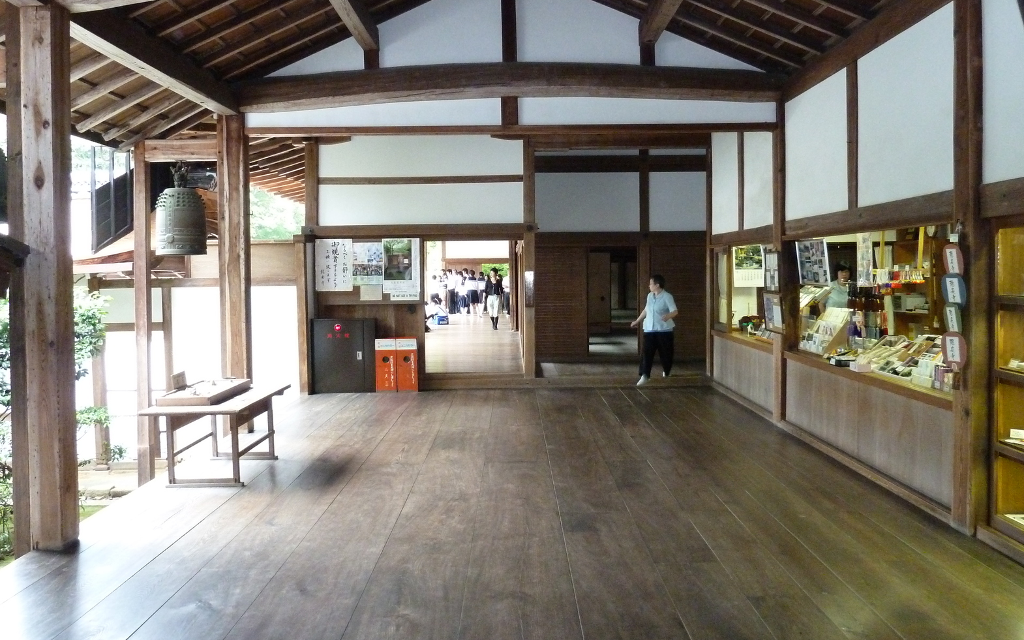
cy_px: 284
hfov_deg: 68.4
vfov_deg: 45.9
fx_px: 753
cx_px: 511
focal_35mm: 27
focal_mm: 4.1
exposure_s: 1/30
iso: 640
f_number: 3.3
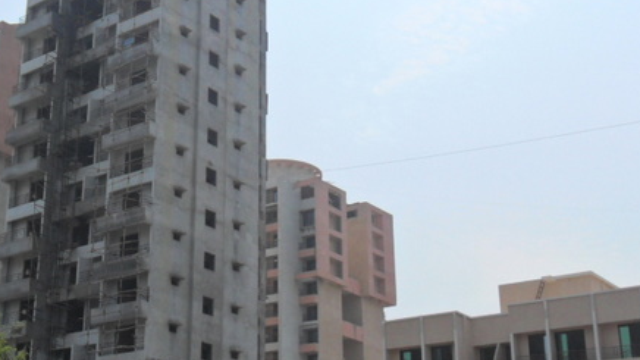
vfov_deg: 18.8
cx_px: 145
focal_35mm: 64
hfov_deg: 32.1
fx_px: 1086
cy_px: 162
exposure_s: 1/250
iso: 100
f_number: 9.4
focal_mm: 5.7
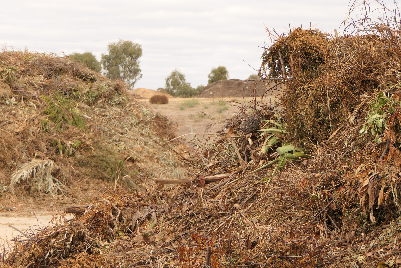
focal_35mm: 103
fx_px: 1147
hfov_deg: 19.8
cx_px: 200
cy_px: 134
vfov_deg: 13.3
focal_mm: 37.9
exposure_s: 1/320
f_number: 4.2
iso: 200
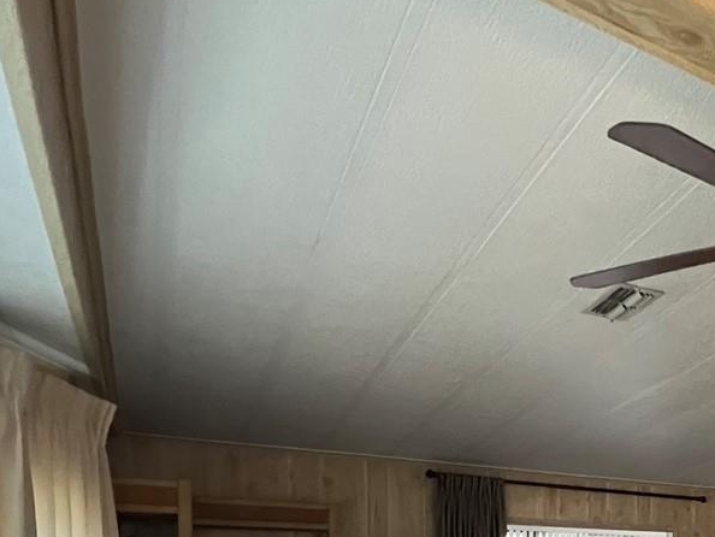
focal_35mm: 35
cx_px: 711
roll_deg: -0.6
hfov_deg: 44.8
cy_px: 612
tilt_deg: -1.6
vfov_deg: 34.3
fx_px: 723
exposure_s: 1/60
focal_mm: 1.57
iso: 800
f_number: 1.8
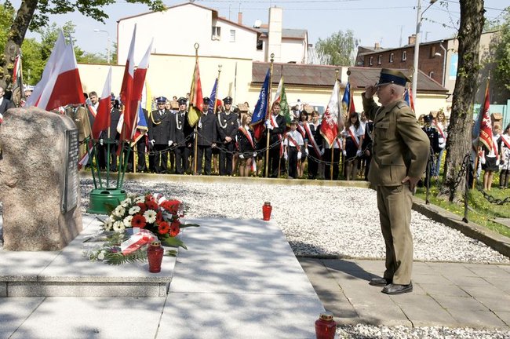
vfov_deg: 29.8
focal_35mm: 45
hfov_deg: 43.6
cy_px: 170
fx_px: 637
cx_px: 255
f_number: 10
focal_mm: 30
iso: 400
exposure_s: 1/640
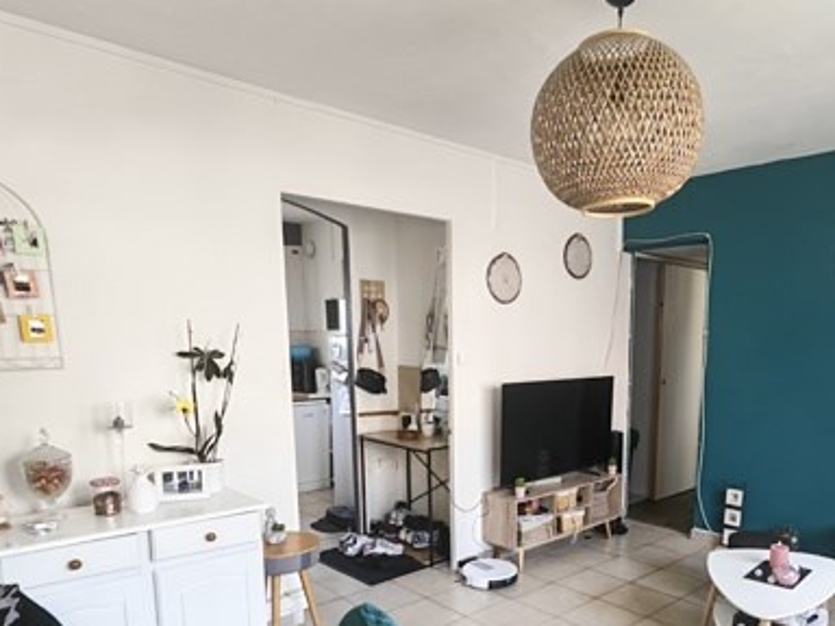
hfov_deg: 68.3
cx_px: 524
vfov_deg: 53.1
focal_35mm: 25
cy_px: 446
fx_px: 603
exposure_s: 1/33
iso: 320
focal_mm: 1.82
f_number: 2
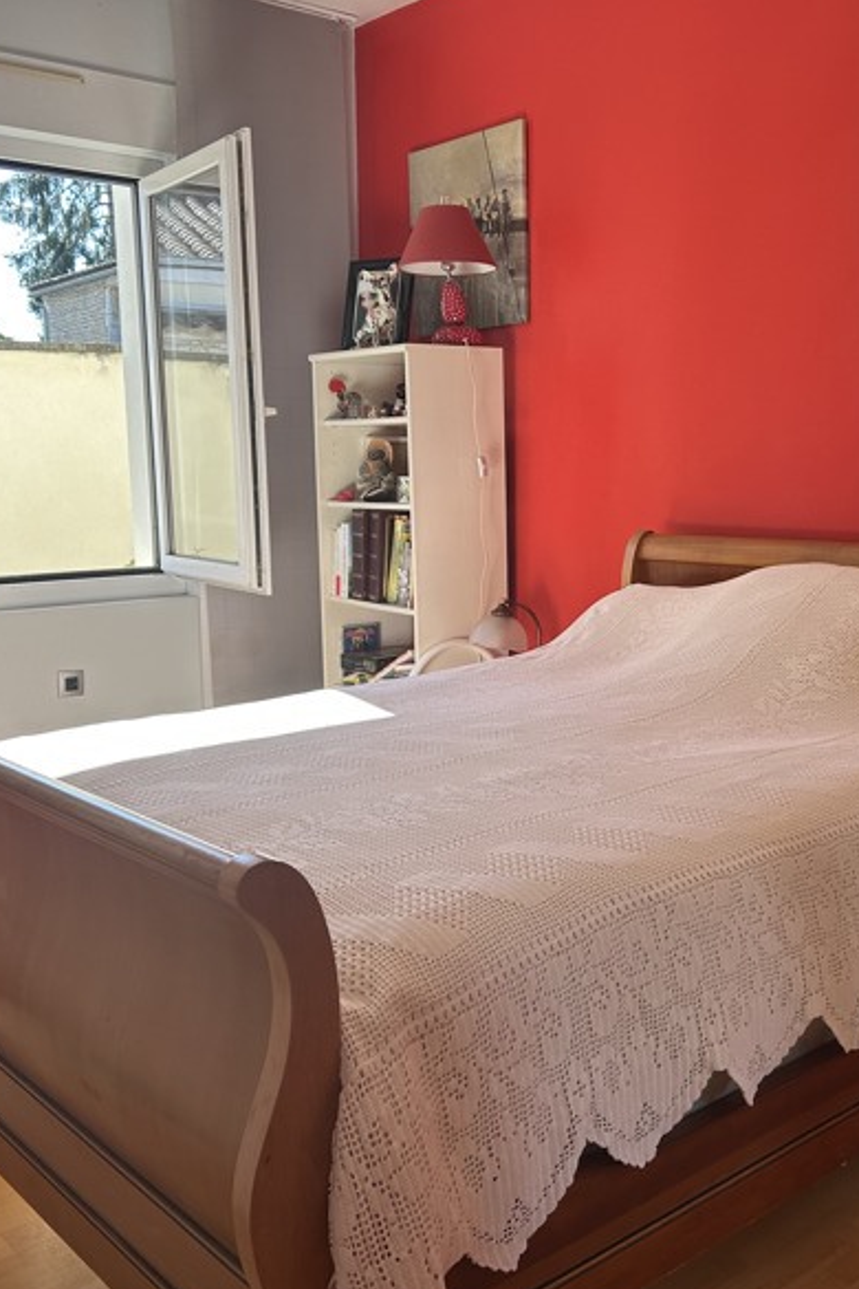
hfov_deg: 35.4
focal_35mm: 37
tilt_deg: -8.2
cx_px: 606
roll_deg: +0.2
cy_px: 643
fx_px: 1324
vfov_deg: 51.9
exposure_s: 1/397
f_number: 1.5
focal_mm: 5.7
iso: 50
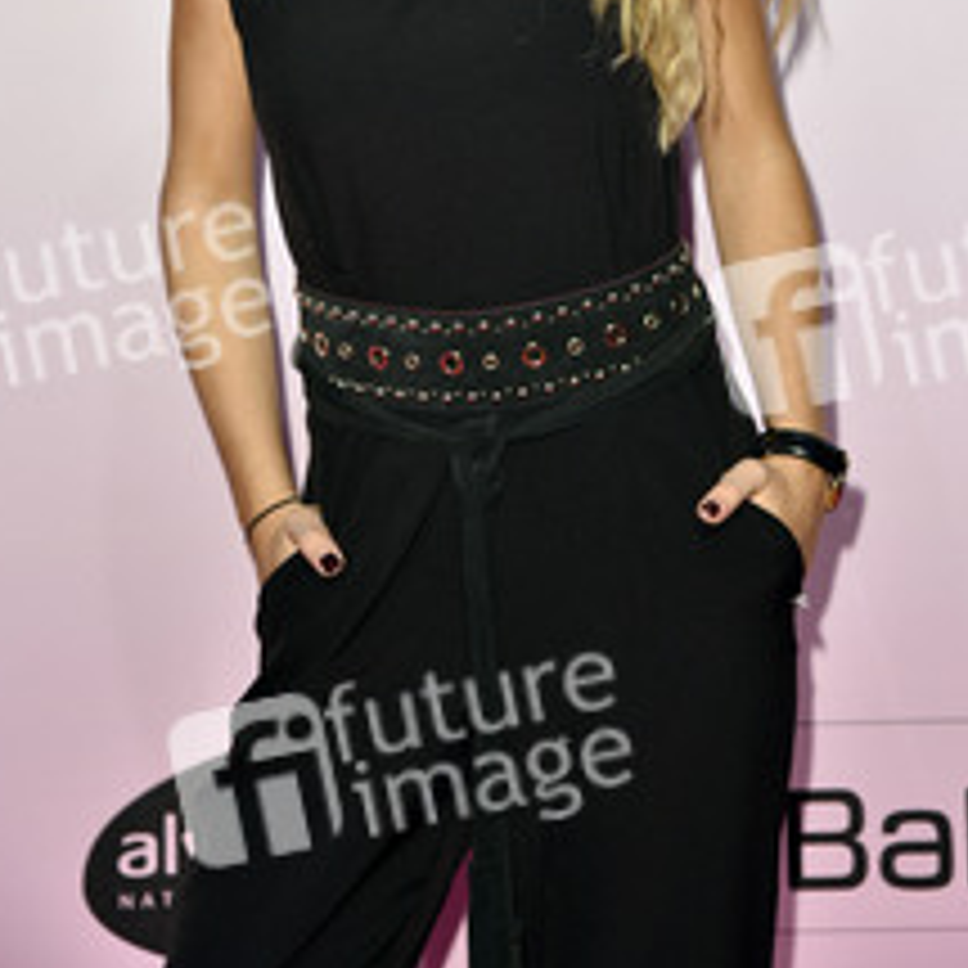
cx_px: 531
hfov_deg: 12.8
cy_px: 86
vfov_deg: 12.7
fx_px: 4303
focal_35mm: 136
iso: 400
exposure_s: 1/200
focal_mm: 86
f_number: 5.6
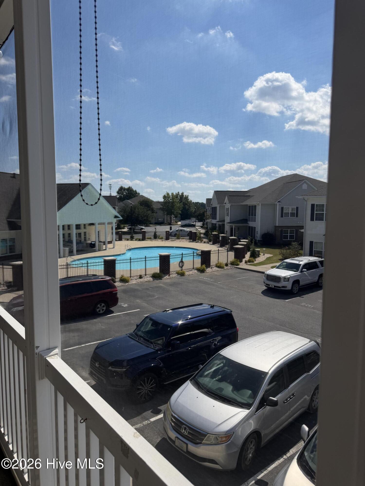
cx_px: 182
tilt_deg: -5.5
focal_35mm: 24
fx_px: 337
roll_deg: -0.7
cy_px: 243
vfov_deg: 71.6
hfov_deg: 56.8
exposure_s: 1/7353
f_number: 1.78
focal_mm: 6.76
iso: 80
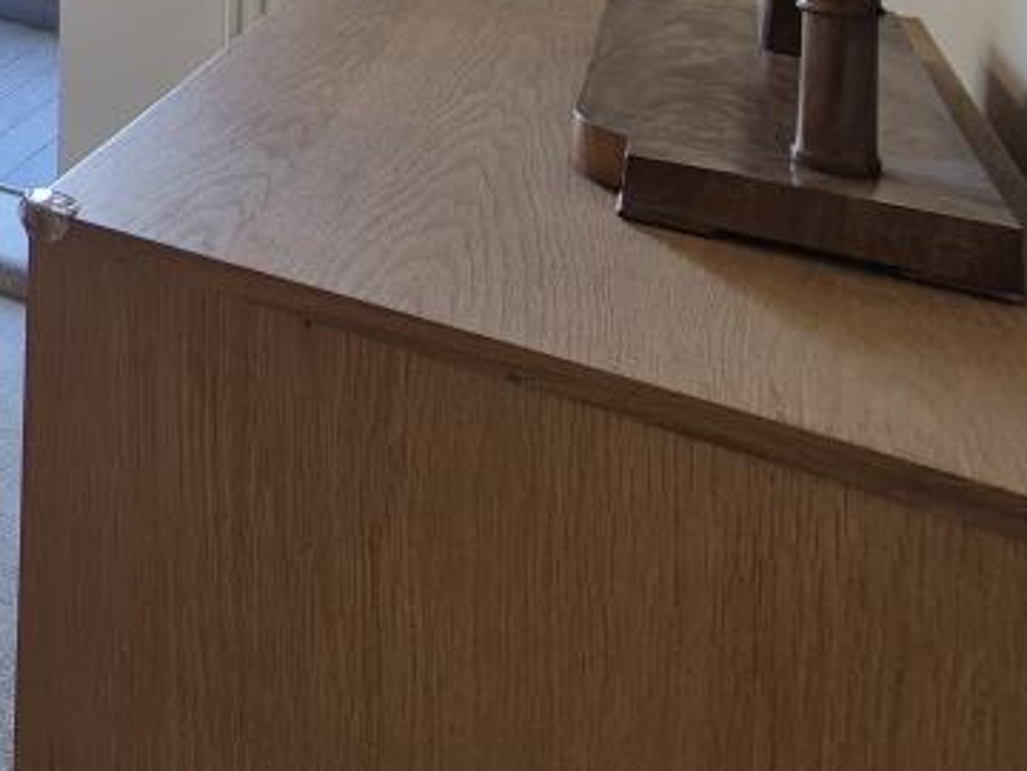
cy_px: -217
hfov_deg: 32.0
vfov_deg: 30.8
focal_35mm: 37
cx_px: -414
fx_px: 1098
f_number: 2.2
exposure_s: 1/50
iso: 50
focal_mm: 2.2
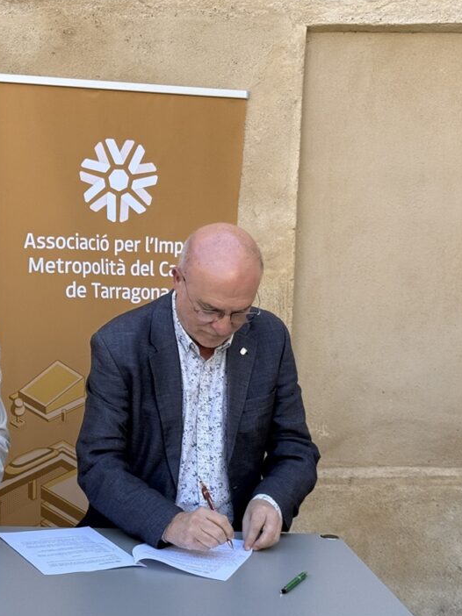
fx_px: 1246
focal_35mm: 70
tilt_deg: -5.4
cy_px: 331
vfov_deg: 27.8
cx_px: 34
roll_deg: -1.1
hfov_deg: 20.5
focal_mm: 6.76
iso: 64
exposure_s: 1/561
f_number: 1.78
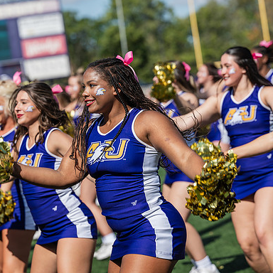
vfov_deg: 11.3
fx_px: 1374
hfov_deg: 11.3
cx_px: 114
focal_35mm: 154
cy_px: 136
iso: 100
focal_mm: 120
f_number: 4
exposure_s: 1/1250
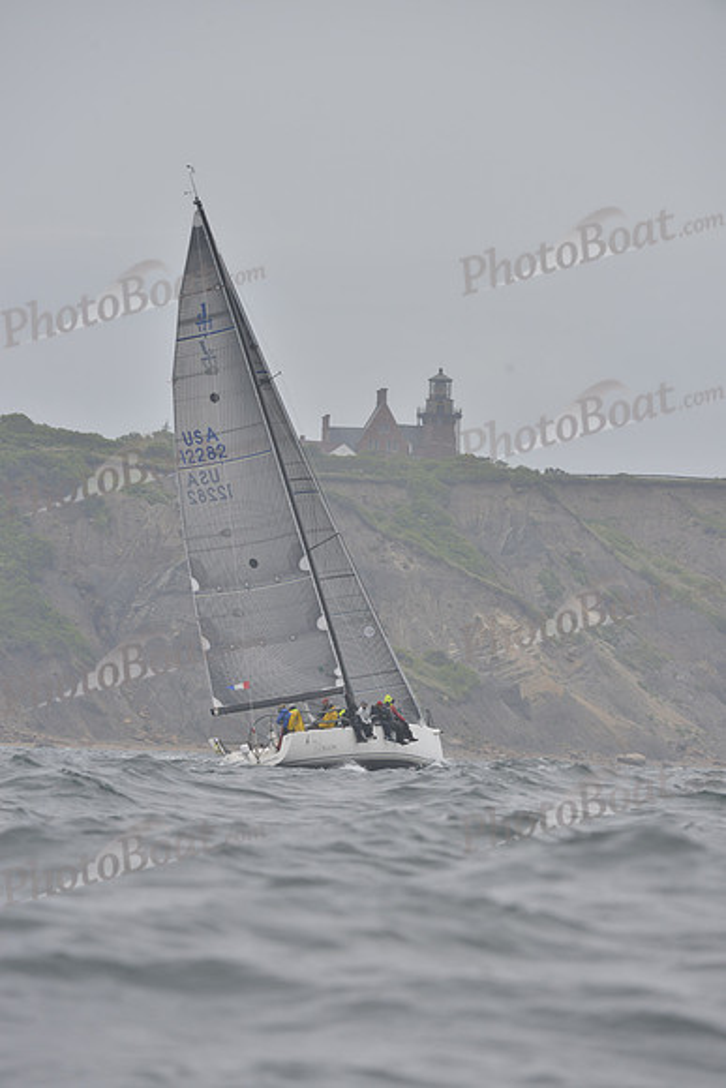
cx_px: 363
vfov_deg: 6.1
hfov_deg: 4.0
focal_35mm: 340
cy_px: 544
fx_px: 10278
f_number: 9
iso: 400
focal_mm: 340
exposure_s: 1/800
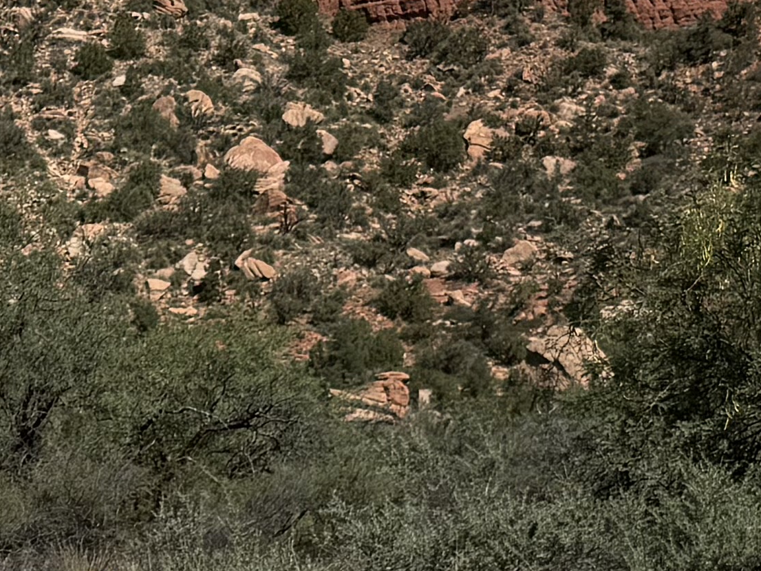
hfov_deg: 15.1
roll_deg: -0.3
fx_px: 2725
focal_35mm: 124
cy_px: 743
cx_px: -272
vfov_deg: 11.6
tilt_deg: +2.2
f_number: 1.78
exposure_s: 1/10309
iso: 80
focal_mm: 6.76
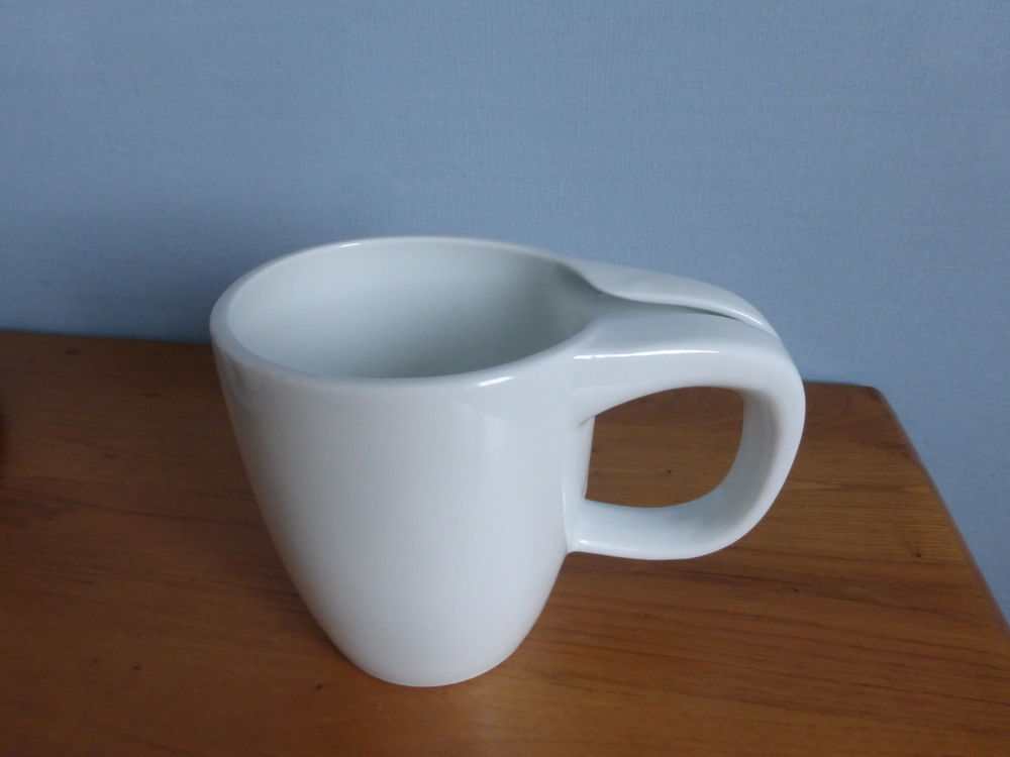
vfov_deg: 54.9
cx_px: 505
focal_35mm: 25
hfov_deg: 69.4
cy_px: 378
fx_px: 729
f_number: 3.3
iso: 400
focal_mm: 4.3
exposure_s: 1/40
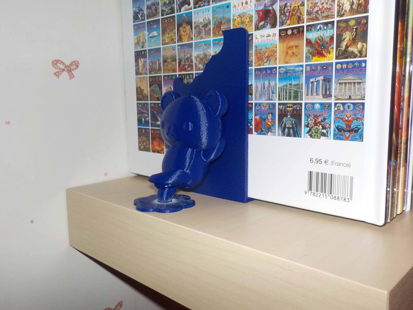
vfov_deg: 46.8
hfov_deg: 60.0
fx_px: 358
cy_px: 155
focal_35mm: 30
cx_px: 206
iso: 200
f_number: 3.3
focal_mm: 4.1
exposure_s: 1/30
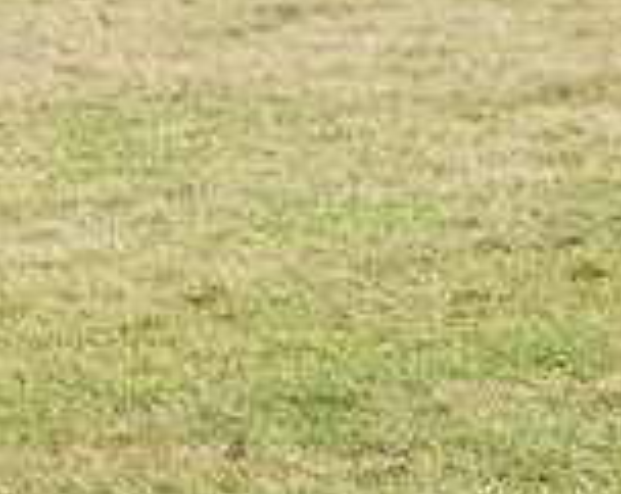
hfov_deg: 3.6
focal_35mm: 530
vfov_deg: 2.9
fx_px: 9722
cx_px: -431
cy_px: -8
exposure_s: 1/1600
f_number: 5
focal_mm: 85
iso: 800
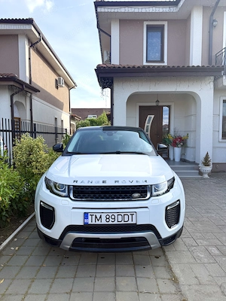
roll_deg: +0.7
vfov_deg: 71.6
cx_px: 113
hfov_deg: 56.8
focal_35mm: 24
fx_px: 209
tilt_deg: -2.9
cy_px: 150
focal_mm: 6.76
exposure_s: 1/2703
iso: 80
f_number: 1.78
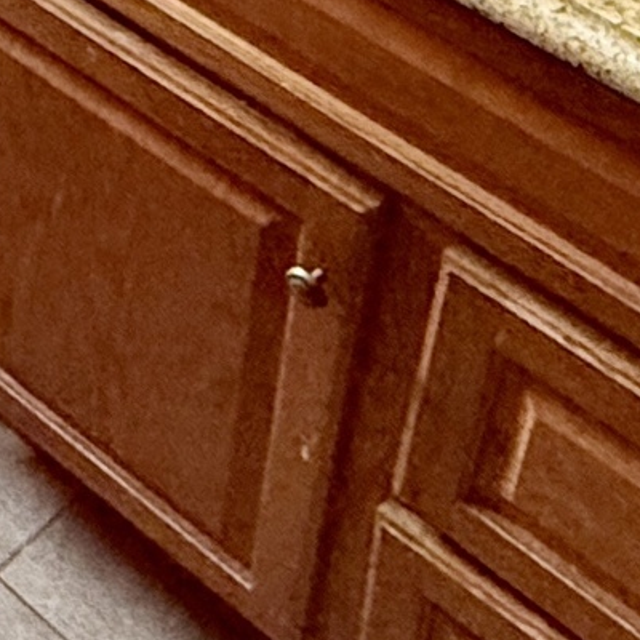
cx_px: -91
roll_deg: +1.2
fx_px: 1987
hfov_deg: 17.6
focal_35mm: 95
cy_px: -230
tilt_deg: -35.4
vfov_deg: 17.0
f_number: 2.2
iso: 500
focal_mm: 2.22
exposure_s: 1/60
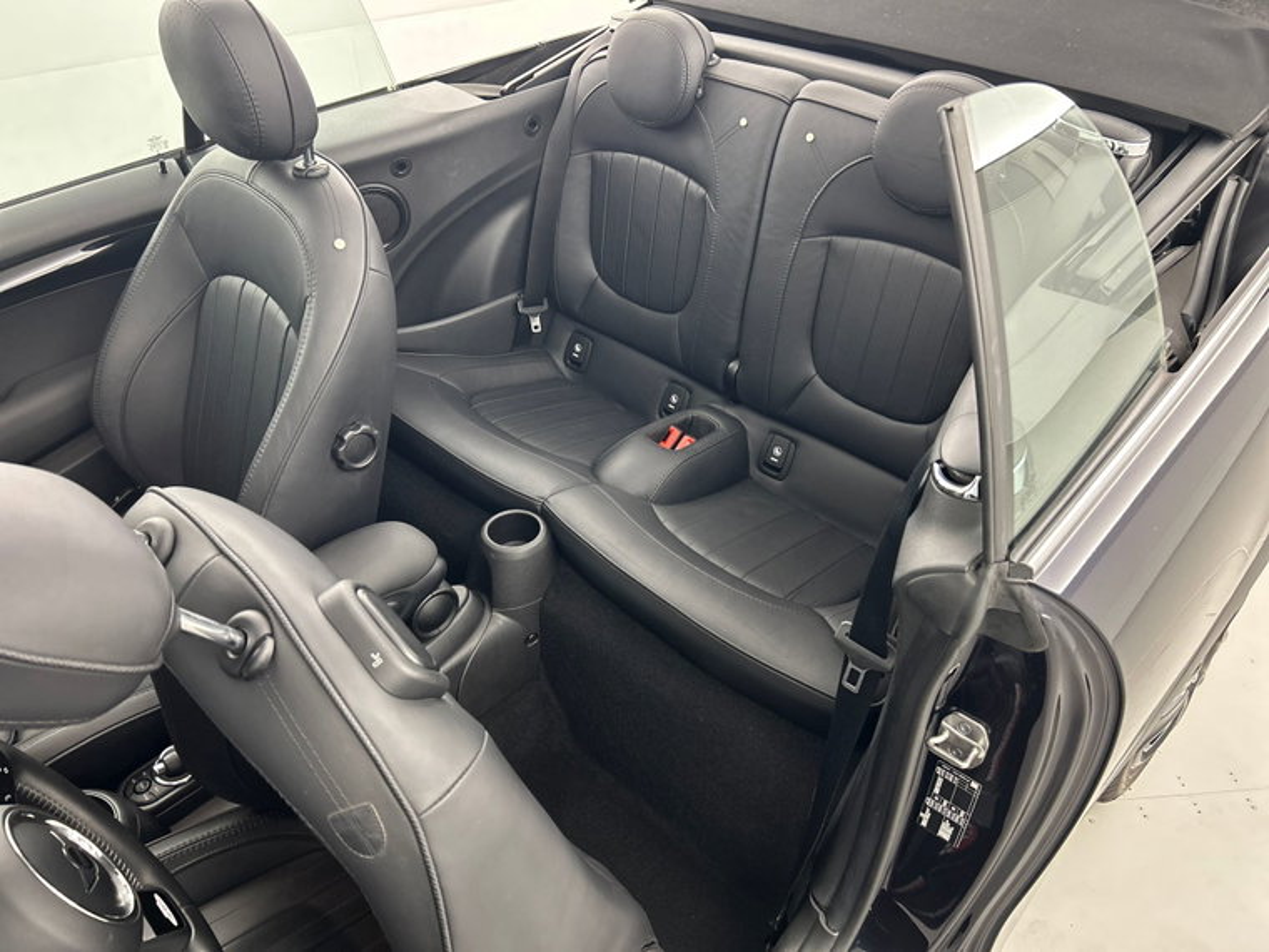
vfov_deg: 53.1
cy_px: 476
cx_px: 634
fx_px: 953
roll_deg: +0.8
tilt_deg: -38.8
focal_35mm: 26
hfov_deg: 67.3
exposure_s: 1/33
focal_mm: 5.7
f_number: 1.5
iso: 400
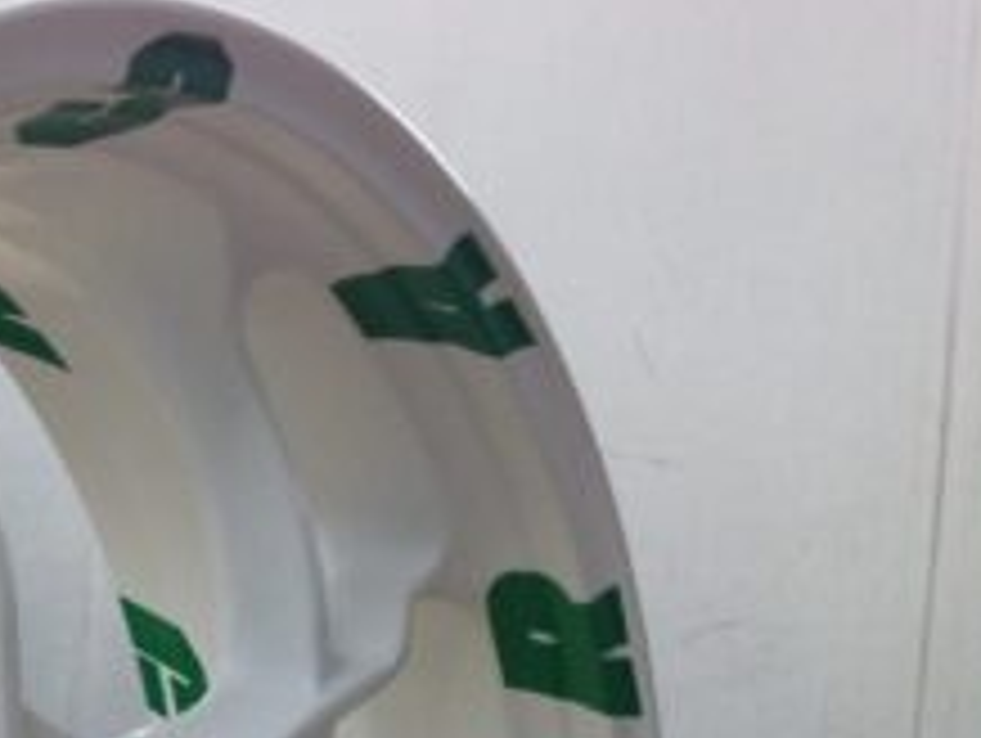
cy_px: 1305
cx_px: 252
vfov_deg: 11.4
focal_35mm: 121
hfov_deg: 16.2
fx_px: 3433
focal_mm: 4.13
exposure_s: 1/60
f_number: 2.4
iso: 50
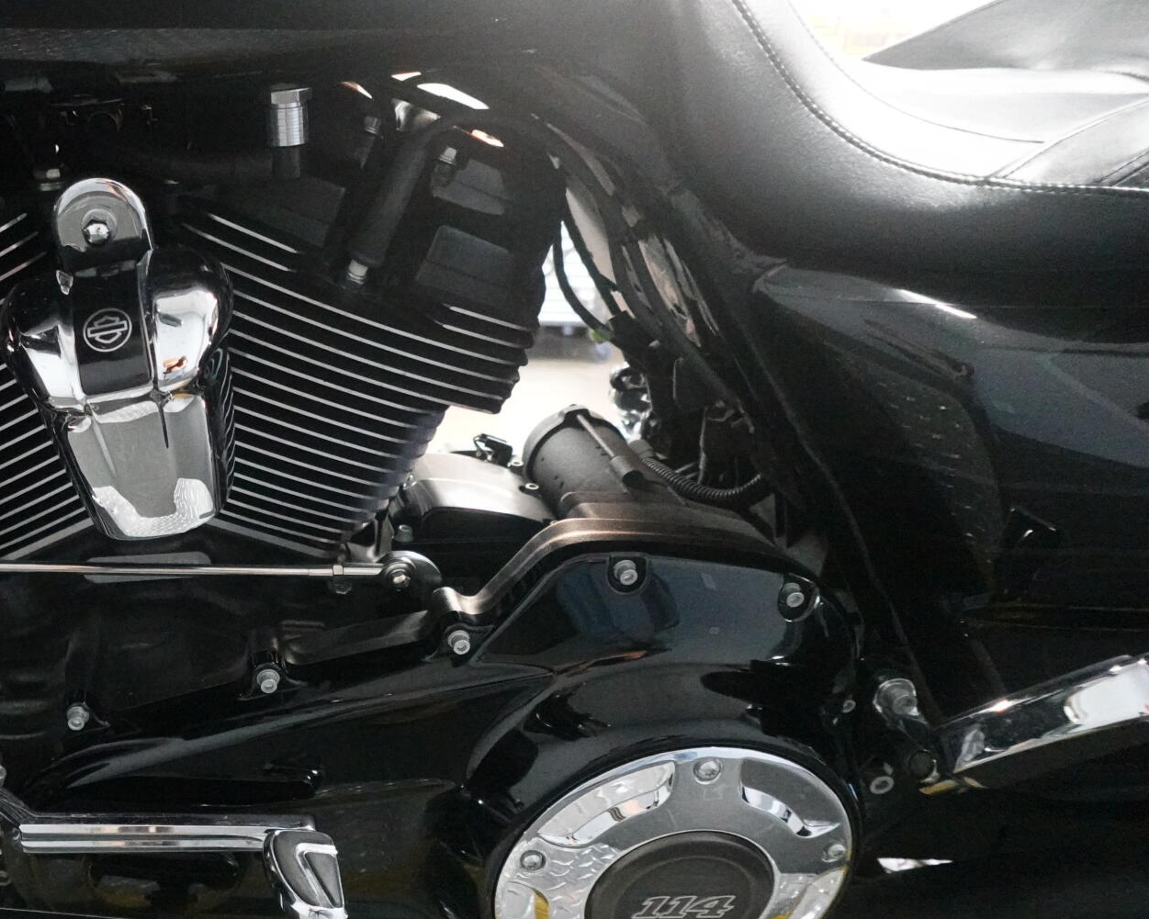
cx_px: 234
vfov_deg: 48.2
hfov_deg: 54.8
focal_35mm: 30
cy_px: 560
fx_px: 1020
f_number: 2
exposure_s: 1/125
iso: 6400
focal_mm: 7.6
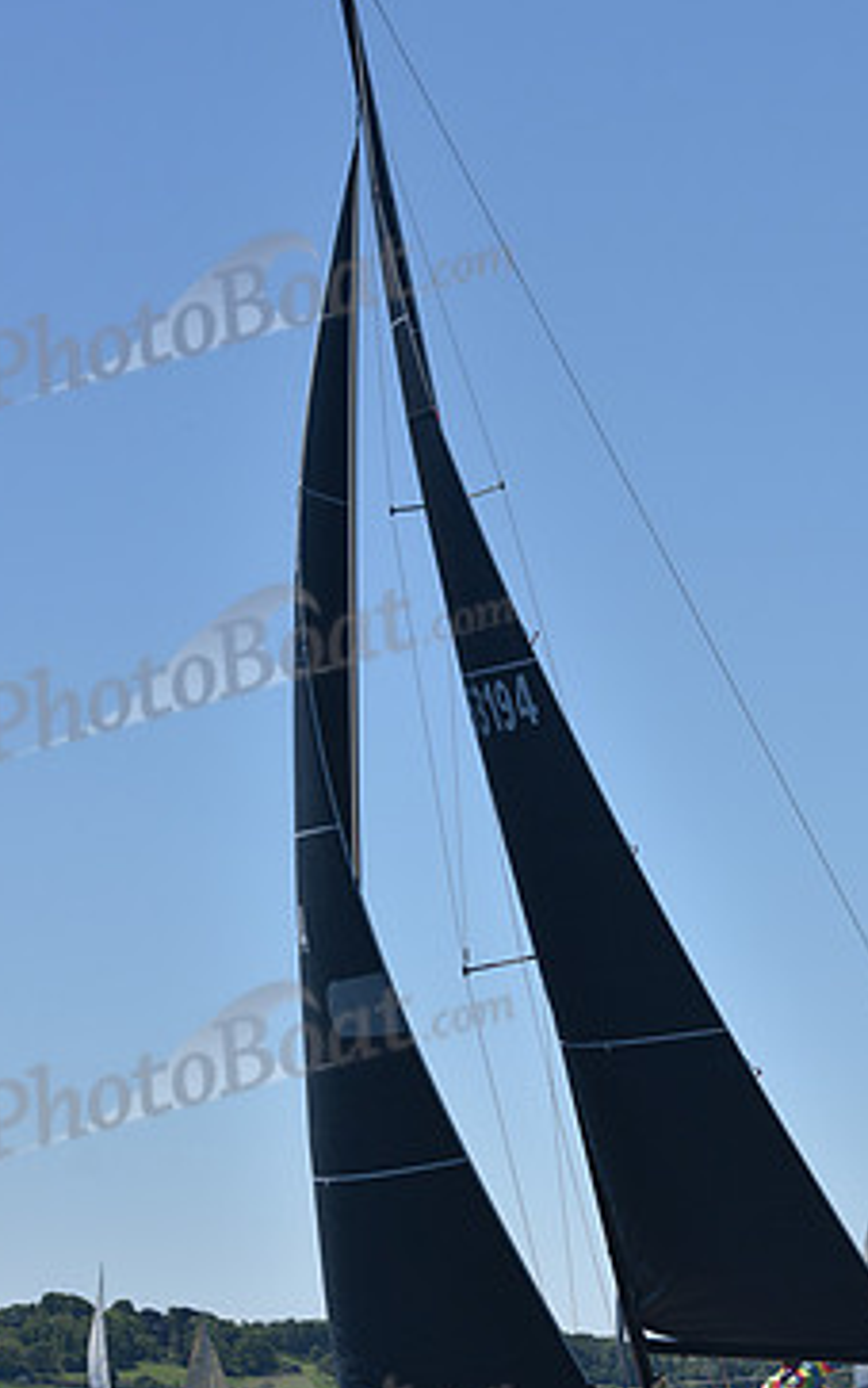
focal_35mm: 114
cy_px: 811
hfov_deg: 11.4
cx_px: 713
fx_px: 4313
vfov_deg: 18.3
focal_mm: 70
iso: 200
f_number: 5.6
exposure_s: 1/1000
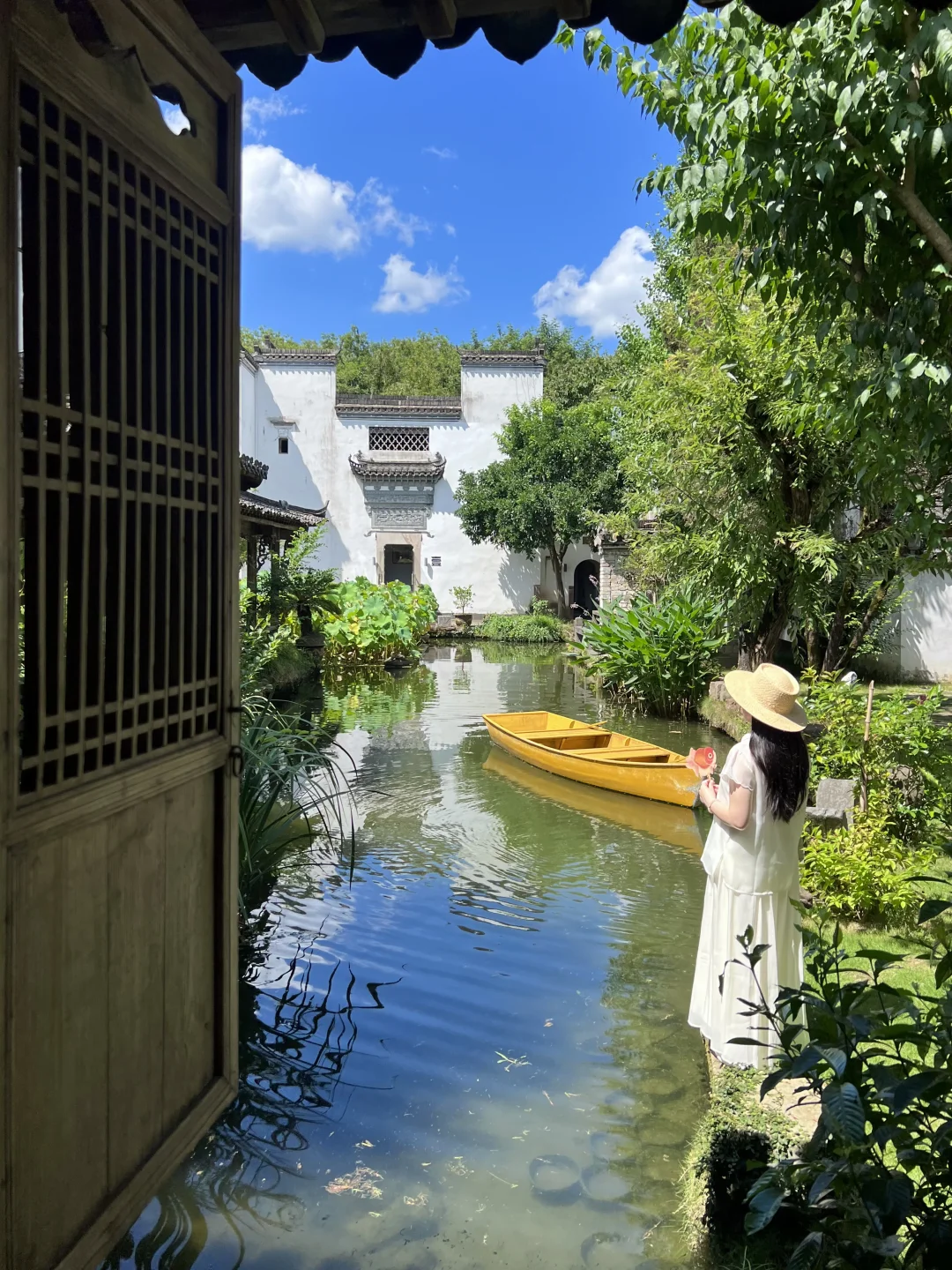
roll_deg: +0.6
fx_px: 953
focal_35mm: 26
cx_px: 476
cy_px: 635
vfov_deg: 67.3
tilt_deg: -2.5
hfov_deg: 53.1
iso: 50
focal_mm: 5.7
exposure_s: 1/2252
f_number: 1.5
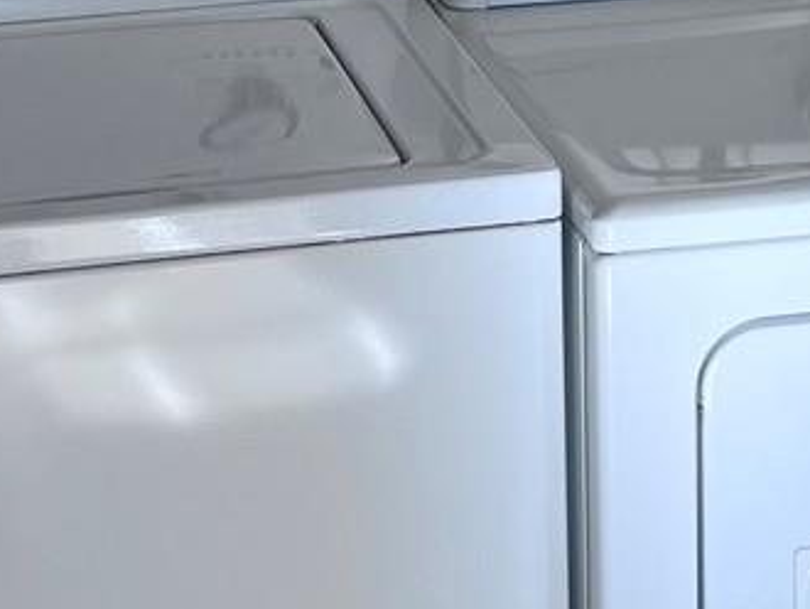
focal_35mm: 126
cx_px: 415
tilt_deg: -12.2
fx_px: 2950
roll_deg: +1.3
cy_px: -98
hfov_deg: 15.6
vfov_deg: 11.6
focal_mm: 5.1
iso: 32
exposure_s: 1/128
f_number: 1.6
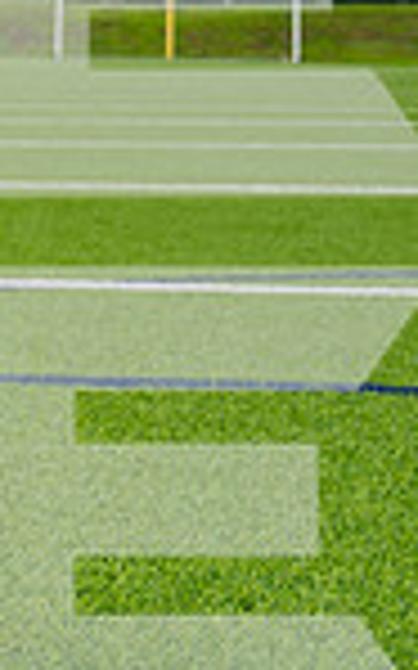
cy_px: -38
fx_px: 2828
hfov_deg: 7.7
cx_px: -688
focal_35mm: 155
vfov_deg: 13.3
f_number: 7.1
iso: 160
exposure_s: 1/250
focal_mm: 39
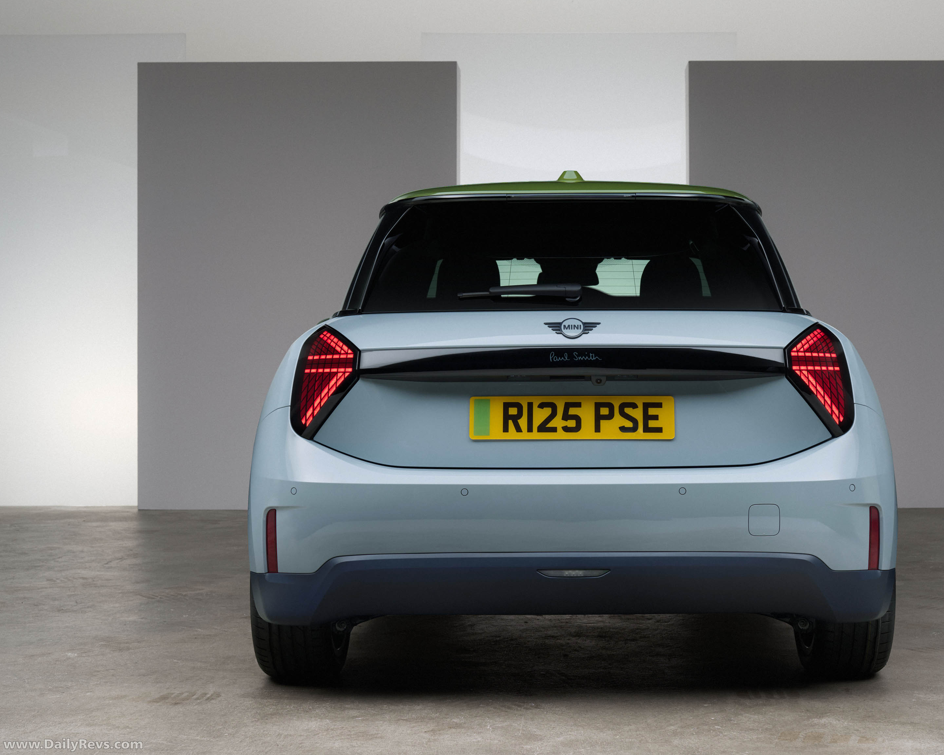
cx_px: 571
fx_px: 1593
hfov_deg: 32.9
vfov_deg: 26.7
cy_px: 375
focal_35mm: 57
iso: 100
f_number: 8
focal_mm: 50
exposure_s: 1/2
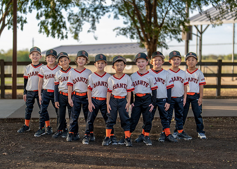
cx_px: 117
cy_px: 91
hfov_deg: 29.4
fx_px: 452
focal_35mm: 67
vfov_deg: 21.2
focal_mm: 50
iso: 100
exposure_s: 1/1000
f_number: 1.2
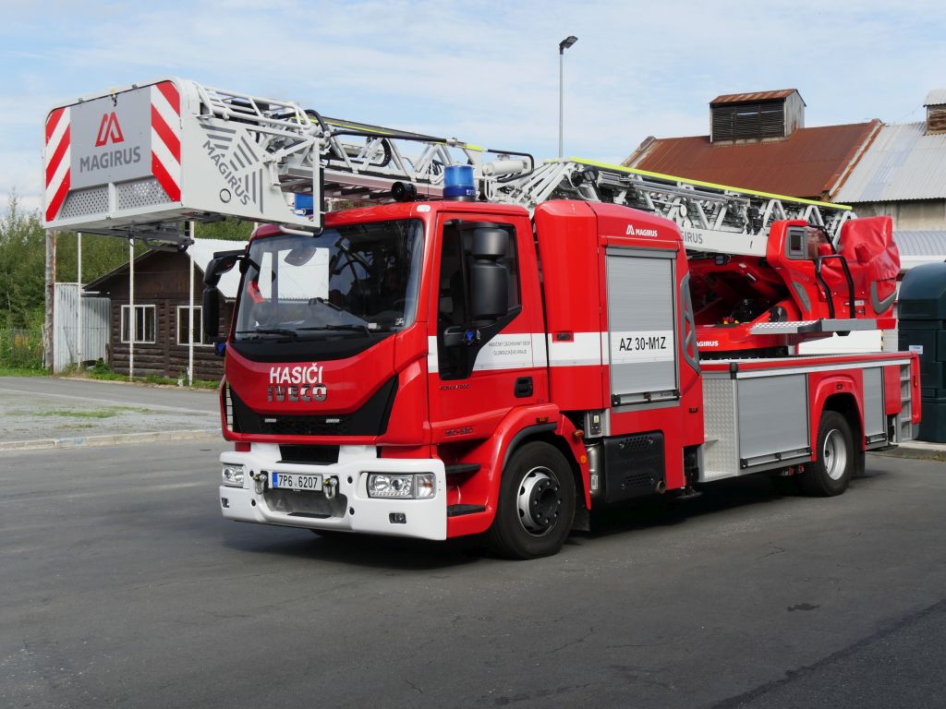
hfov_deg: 39.7
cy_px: 354
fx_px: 1312
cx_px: 473
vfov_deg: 30.3
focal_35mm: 48
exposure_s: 1/320
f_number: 7.1
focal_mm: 24
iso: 200
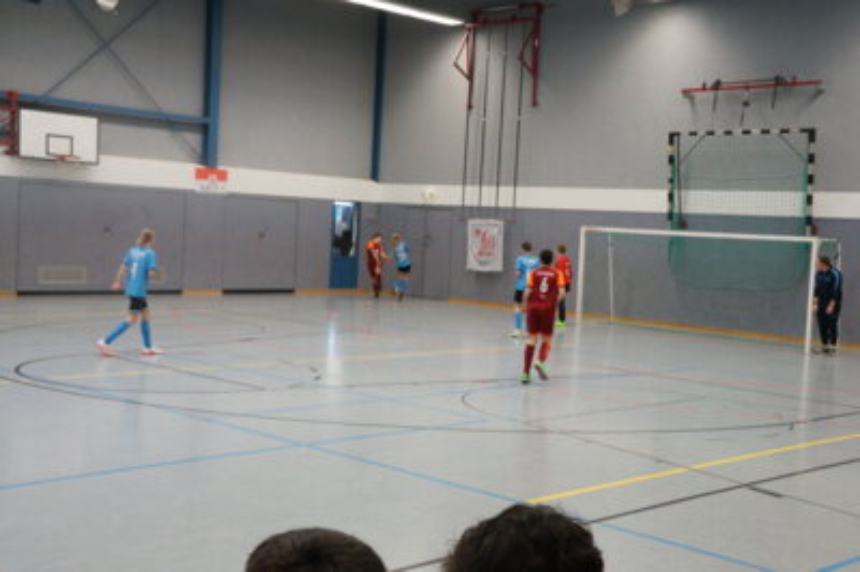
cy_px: 286
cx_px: 430
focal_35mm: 46
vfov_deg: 28.9
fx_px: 1110
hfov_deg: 42.4
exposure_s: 1/50
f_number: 11
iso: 3200
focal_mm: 31
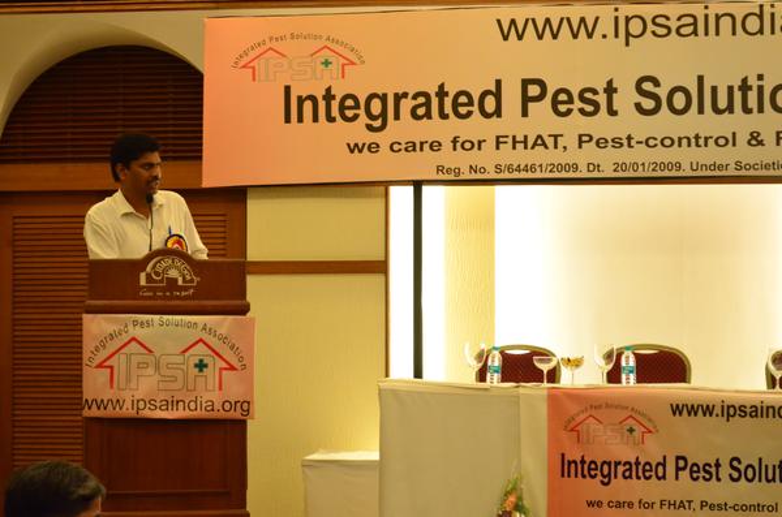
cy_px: 258
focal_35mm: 82
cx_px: 391
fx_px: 1788
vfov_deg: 16.5
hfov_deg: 24.7
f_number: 5.6
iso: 3200
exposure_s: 1/80
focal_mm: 55
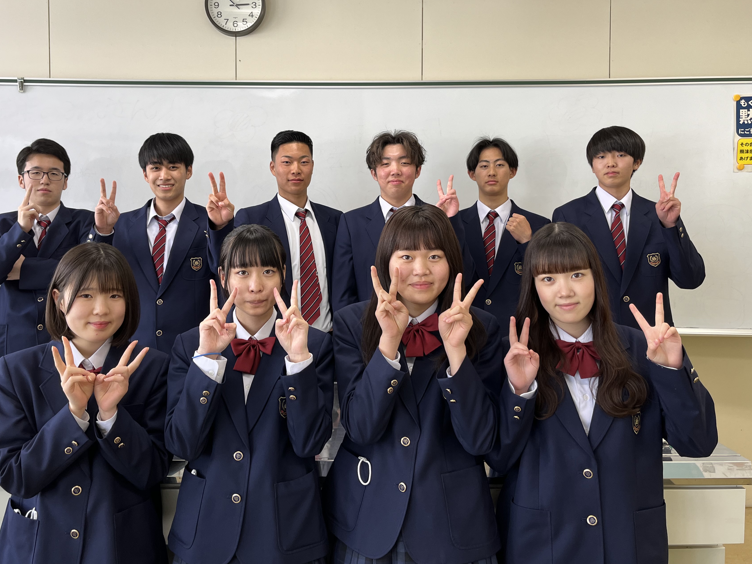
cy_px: 234
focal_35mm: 31
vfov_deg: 45.3
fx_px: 673
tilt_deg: -2.2
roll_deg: +0.0
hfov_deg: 58.2
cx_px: 340
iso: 64
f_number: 1.6
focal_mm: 5.1
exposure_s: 1/100
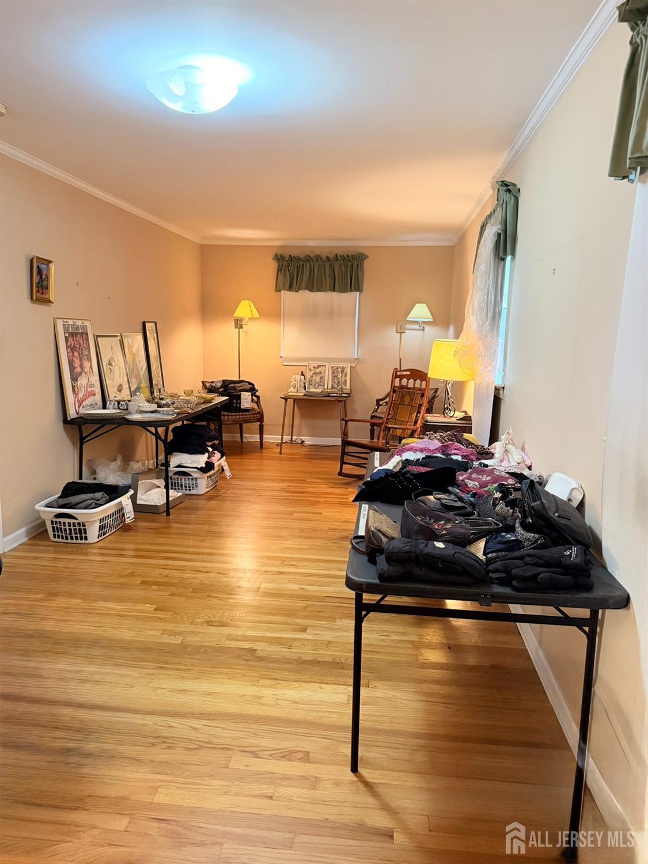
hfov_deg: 56.8
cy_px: 432
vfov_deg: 71.6
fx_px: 599
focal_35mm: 24
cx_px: 324
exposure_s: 1/60
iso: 500
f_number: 1.78
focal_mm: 6.76
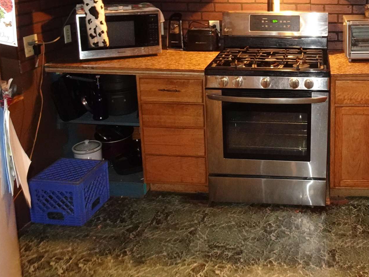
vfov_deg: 35.6
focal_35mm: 39
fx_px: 416
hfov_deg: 45.9
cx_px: 283
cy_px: 54
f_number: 3.5
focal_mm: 4.26
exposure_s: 1/8
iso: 500
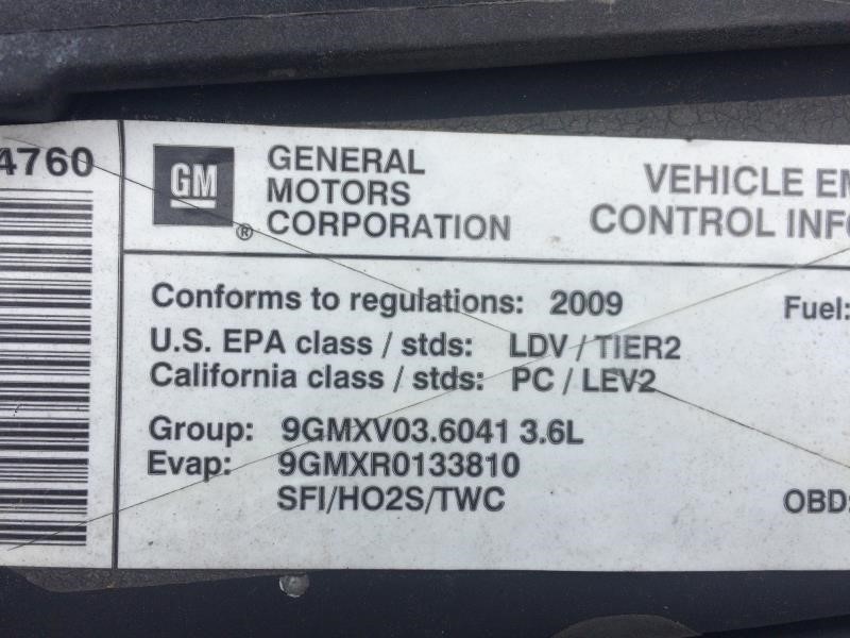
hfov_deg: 61.7
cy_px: 319
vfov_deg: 48.2
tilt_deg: -77.0
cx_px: 425
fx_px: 712
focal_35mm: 29
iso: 32
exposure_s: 1/1053
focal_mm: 4.15
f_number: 2.2
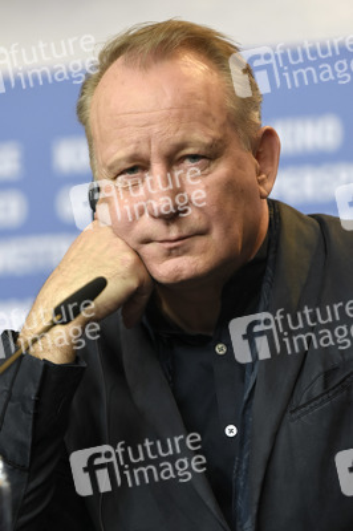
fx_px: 3867
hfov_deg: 5.2
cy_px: 266
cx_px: 176
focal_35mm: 262
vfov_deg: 7.9
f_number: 3.5
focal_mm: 175
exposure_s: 1/400
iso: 1250
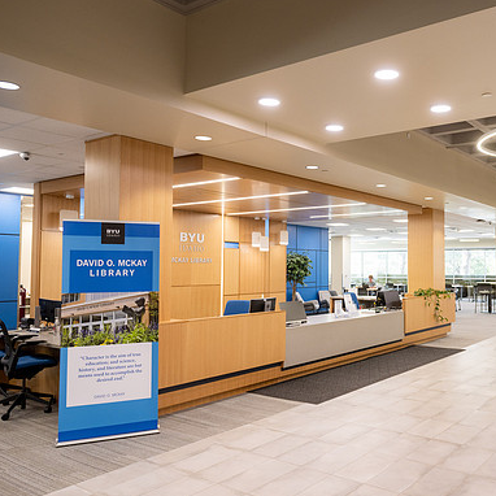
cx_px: 349
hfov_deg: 51.1
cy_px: 247
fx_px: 503
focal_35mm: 31
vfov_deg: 52.5
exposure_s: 1/100
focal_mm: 24
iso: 640
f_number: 5
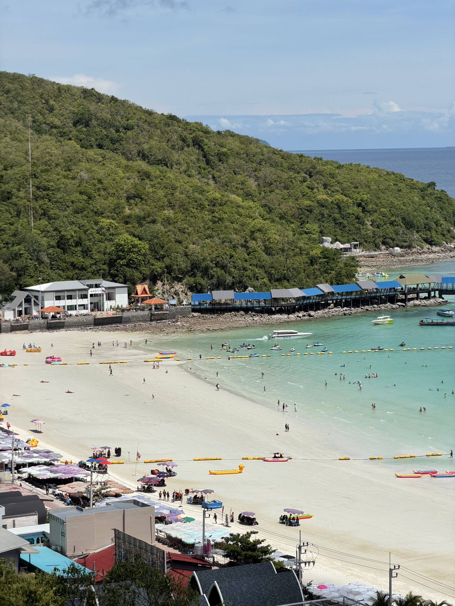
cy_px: 303
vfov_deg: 19.6
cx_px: 228
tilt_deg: -4.7
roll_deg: +1.0
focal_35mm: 100
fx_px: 1753
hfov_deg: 14.8
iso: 20
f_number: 2.8
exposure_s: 1/1105
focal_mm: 16.89
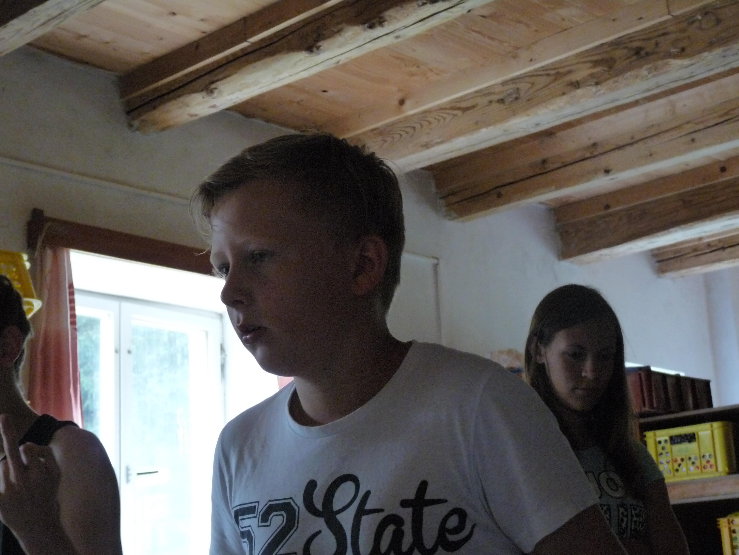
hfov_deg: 29.0
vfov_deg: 21.9
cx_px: 370
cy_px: 278
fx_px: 1430
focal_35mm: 67
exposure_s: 1/100
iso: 800
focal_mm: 11.9
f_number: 3.4
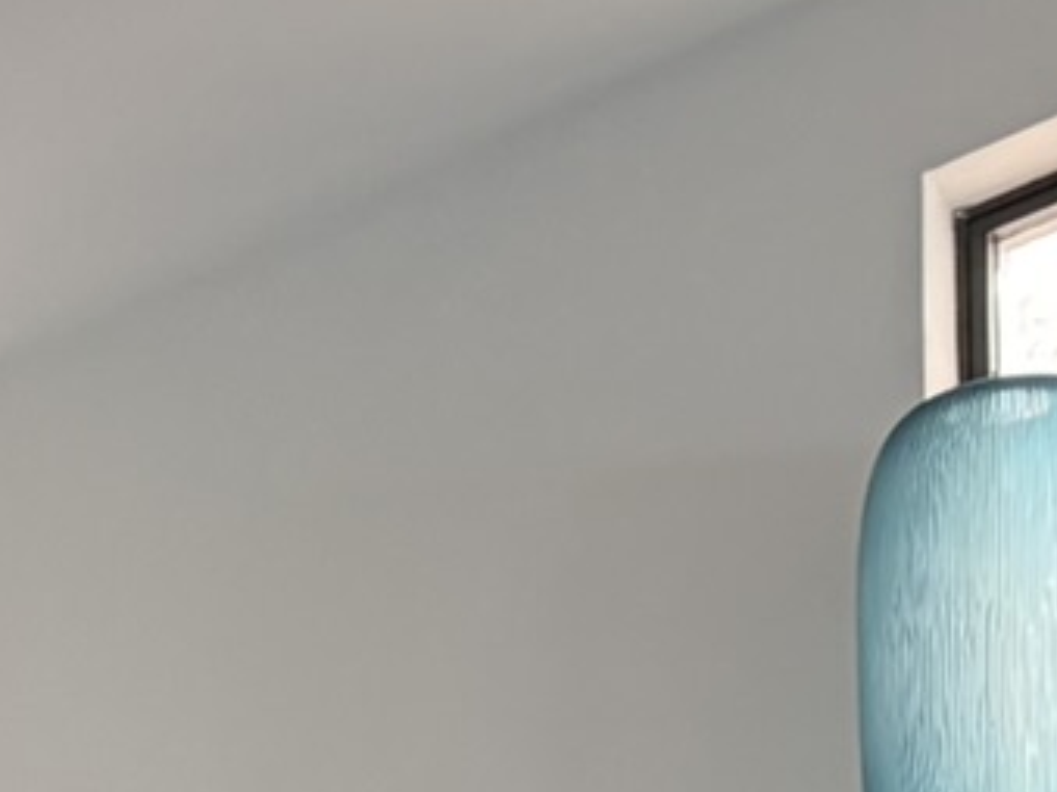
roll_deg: +1.3
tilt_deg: -0.9
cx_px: -1359
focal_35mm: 145
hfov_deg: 11.6
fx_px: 4426
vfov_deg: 8.8
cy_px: 2164
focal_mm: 6.76
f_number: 1.78
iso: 160
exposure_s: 1/121
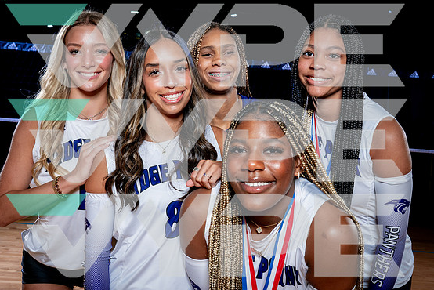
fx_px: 519
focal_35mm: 43
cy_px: 141
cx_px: 208
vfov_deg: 31.2
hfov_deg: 45.4
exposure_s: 1/250
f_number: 9
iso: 250
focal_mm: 38
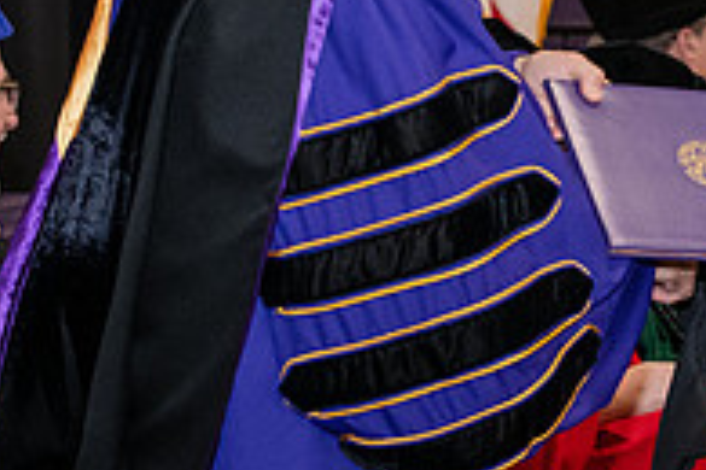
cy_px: 42
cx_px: 594
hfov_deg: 9.9
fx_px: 4079
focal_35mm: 208
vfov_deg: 6.6
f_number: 5
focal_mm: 70
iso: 2500
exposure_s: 1/200
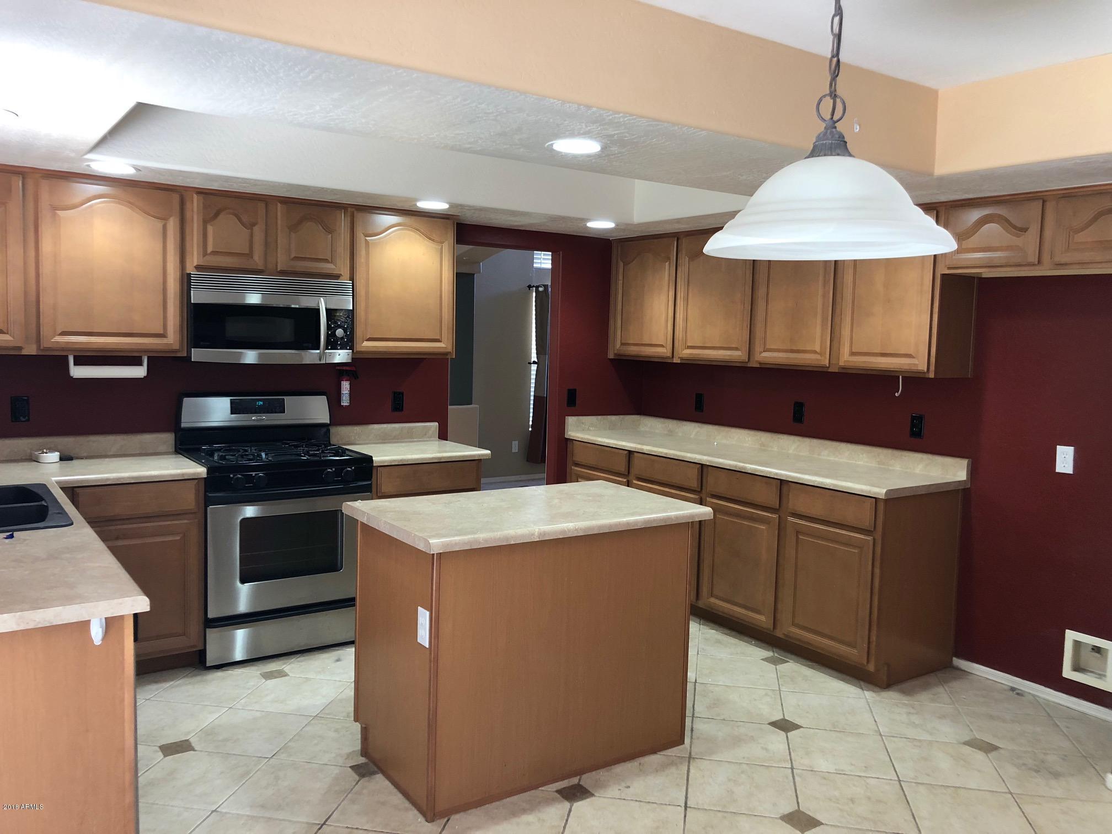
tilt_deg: -5.1
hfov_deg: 63.4
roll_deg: -1.0
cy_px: 417
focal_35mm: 28
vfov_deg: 49.7
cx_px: 556
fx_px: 899
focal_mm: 4
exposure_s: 1/15
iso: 40
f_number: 1.8
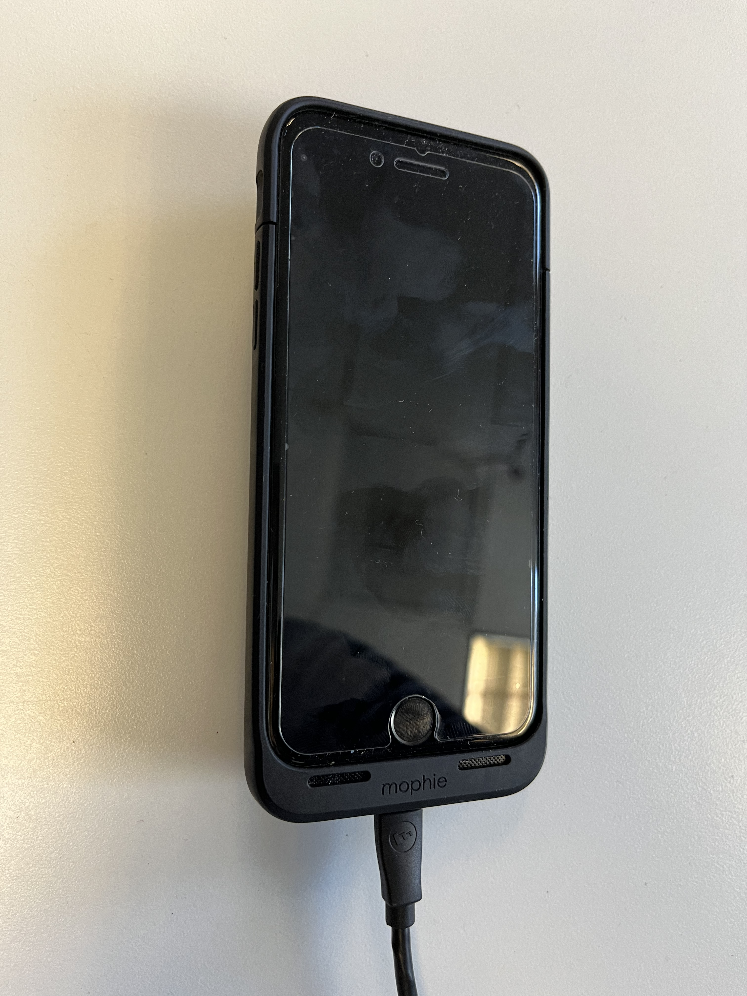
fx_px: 748
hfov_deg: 53.1
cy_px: 498
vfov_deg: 67.3
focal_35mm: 26
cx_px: 374
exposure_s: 1/60
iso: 80
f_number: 1.6
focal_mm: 5.1
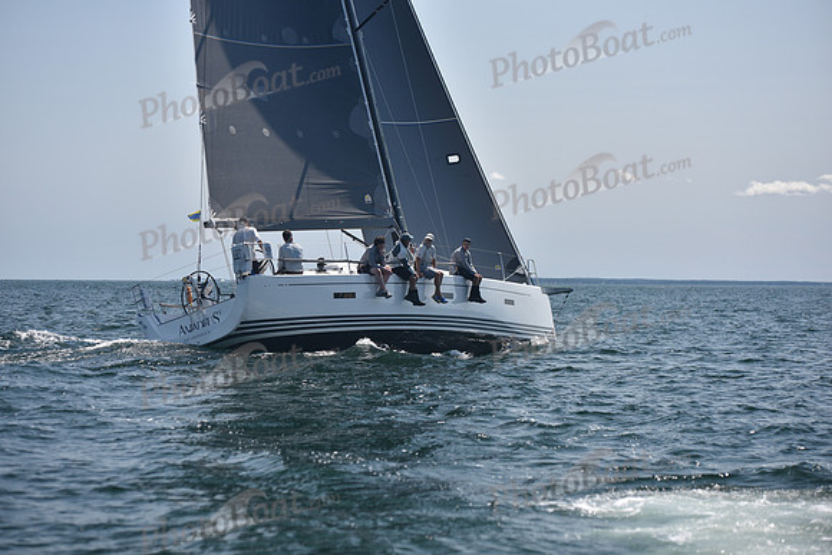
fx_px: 2265
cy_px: 278
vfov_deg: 14.0
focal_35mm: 98
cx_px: 416
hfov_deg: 20.8
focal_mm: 98
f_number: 3.5
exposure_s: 1/2000
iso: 250
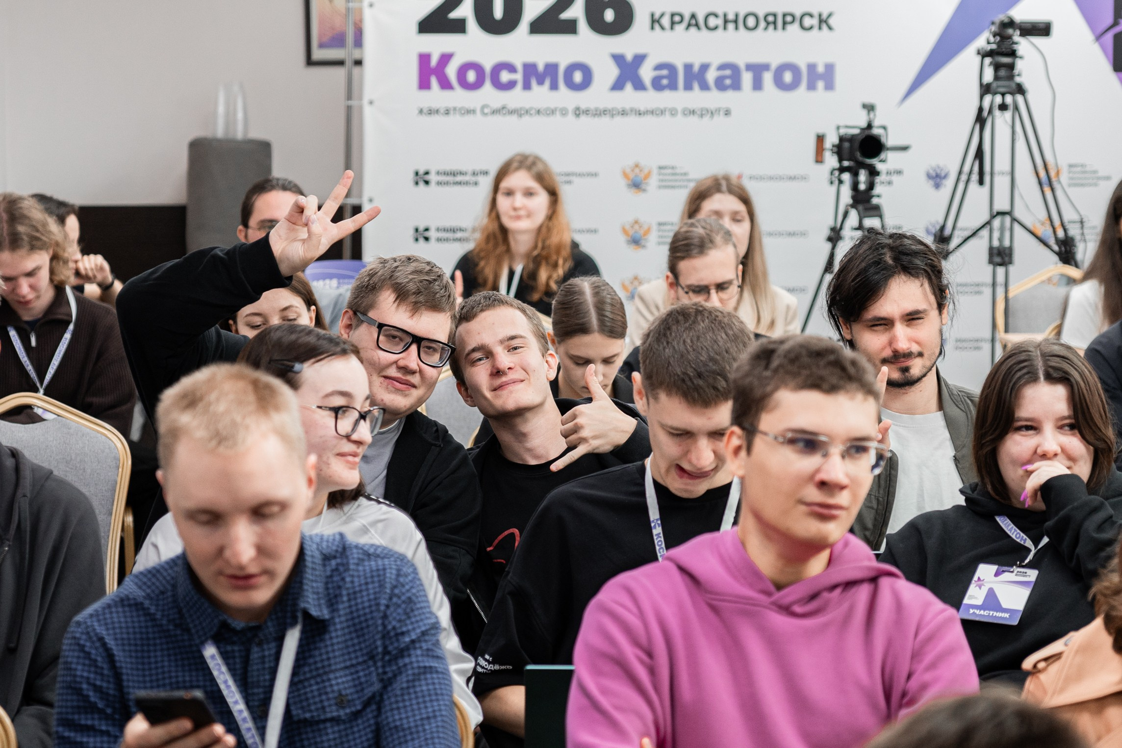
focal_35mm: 101
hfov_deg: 20.3
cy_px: 374
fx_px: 3137
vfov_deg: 13.6
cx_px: 549
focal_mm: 63.3
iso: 640
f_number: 2.8
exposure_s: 1/125
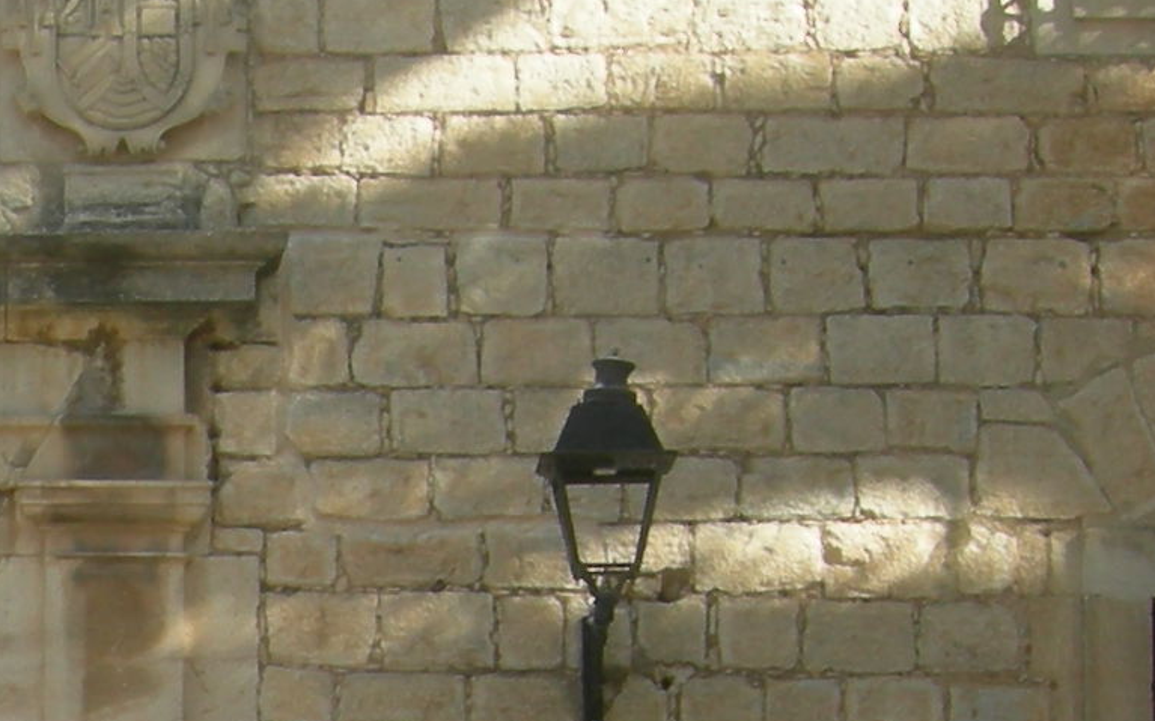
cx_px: -515
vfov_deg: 9.8
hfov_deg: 15.1
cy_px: 1111
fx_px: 4060
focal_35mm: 129
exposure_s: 1/170
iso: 64
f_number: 4.8
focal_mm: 7.5
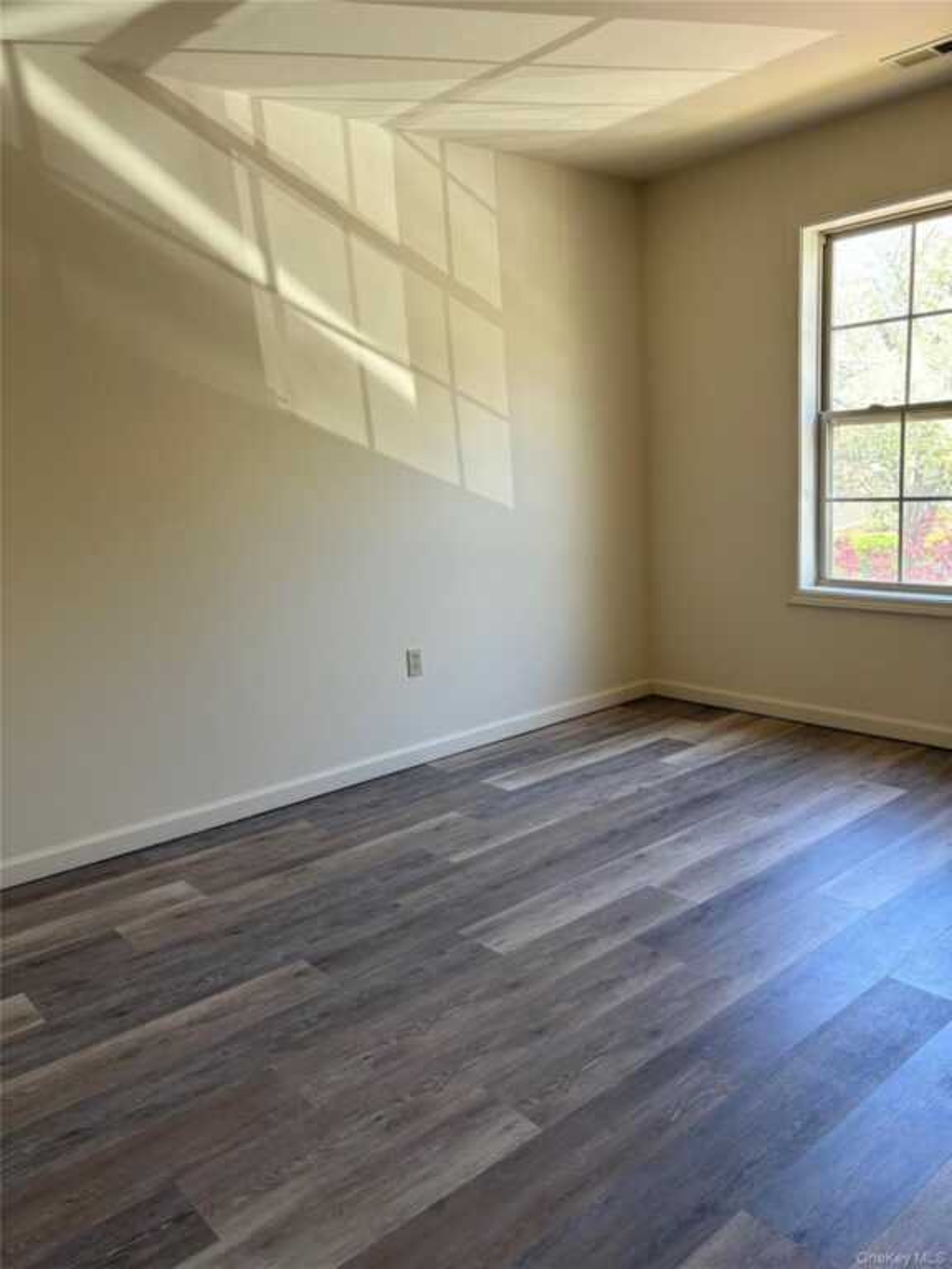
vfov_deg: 67.3
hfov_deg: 53.1
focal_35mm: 26
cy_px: 634
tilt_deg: -10.8
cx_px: 476
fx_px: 953
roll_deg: +1.9
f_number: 1.6
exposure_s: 1/121
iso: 100
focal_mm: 5.96
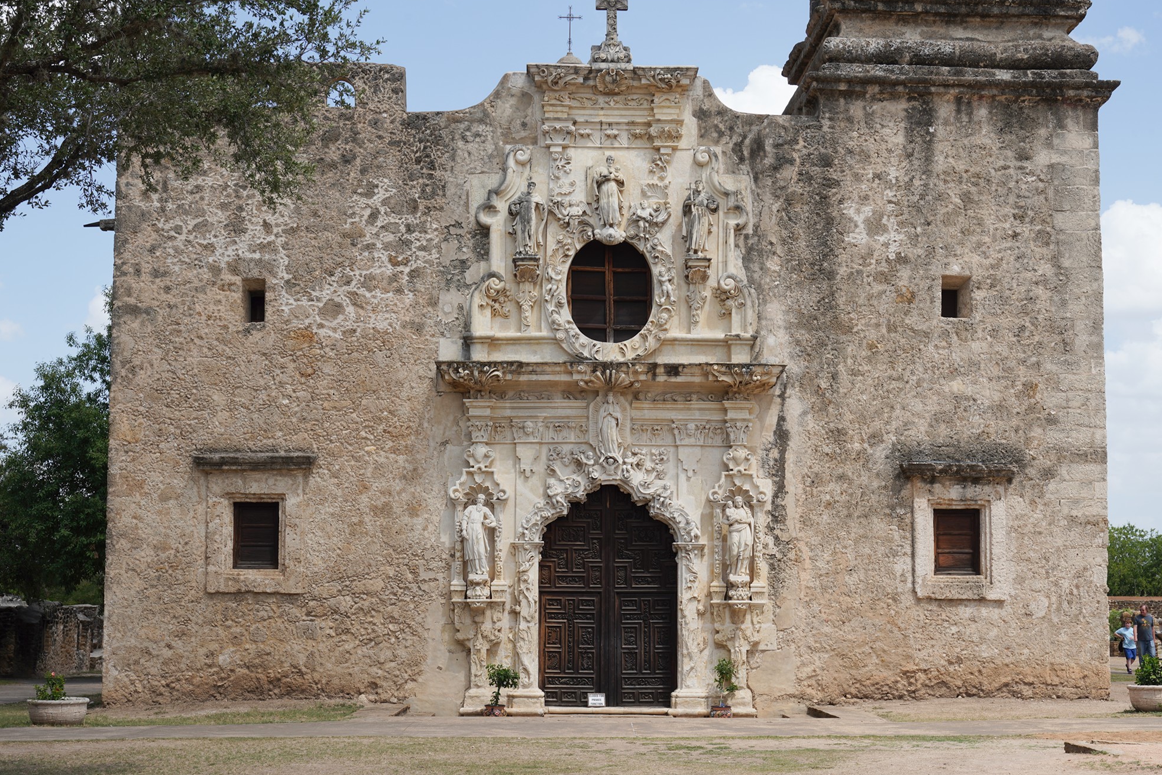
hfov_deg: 35.1
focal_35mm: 57
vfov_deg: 23.8
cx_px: 591
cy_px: 386
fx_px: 1840
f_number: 14
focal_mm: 56
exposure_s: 1/100
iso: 100
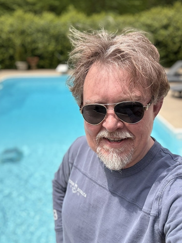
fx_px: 217
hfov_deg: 45.4
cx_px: 92
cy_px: 124
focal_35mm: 31
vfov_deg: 58.4
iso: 40
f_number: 1.9
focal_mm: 2.69
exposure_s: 1/1172
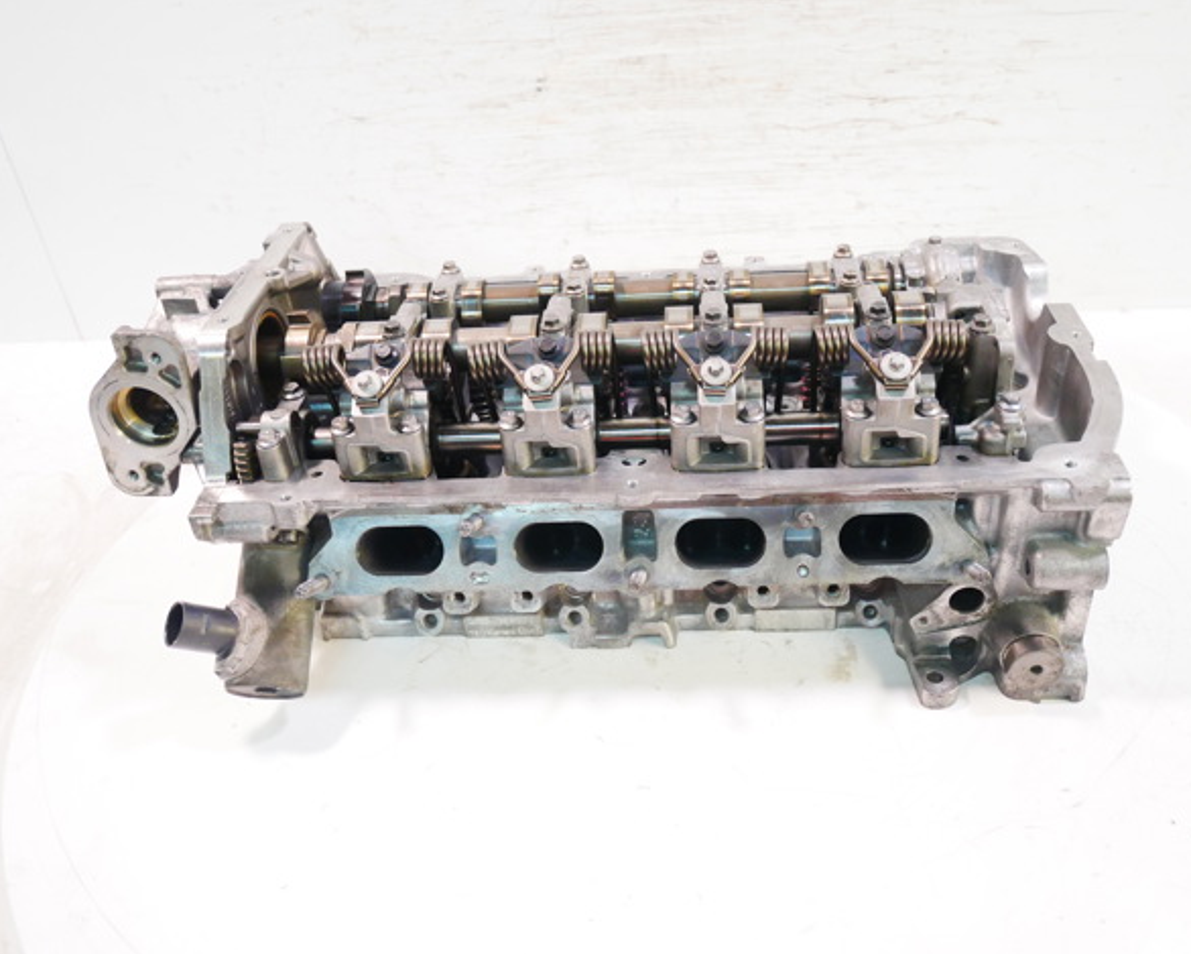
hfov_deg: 55.6
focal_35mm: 32
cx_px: 634
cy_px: 482
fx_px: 1128
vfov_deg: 45.8
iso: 1250
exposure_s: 1/60
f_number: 3.8
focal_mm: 15
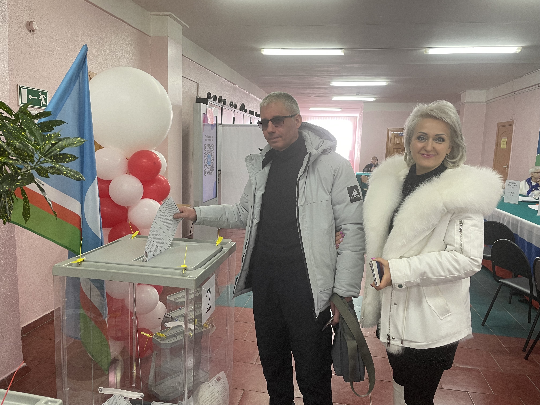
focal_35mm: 26
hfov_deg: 67.3
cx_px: 270
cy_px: 202
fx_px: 406
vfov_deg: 53.1
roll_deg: -2.0
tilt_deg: -8.2
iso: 80
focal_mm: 4.2
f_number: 1.6
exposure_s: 1/50
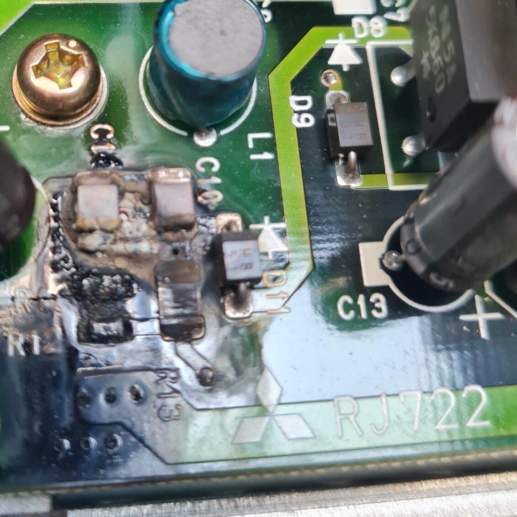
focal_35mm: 52
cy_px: 132
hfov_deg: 32.5
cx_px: 165
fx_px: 879
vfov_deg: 32.2
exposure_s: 1/100
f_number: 1.8
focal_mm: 5.4
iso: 250
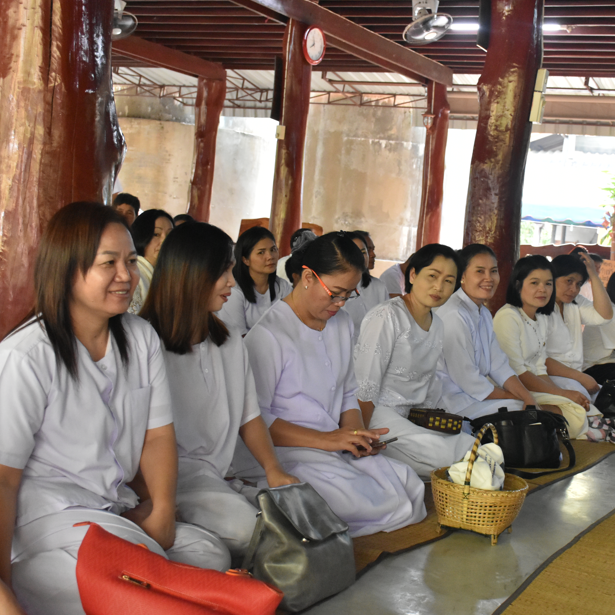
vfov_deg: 32.4
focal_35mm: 53
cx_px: 416
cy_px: 303
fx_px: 1058
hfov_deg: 32.1
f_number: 5
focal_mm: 27
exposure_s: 1/100
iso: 2500
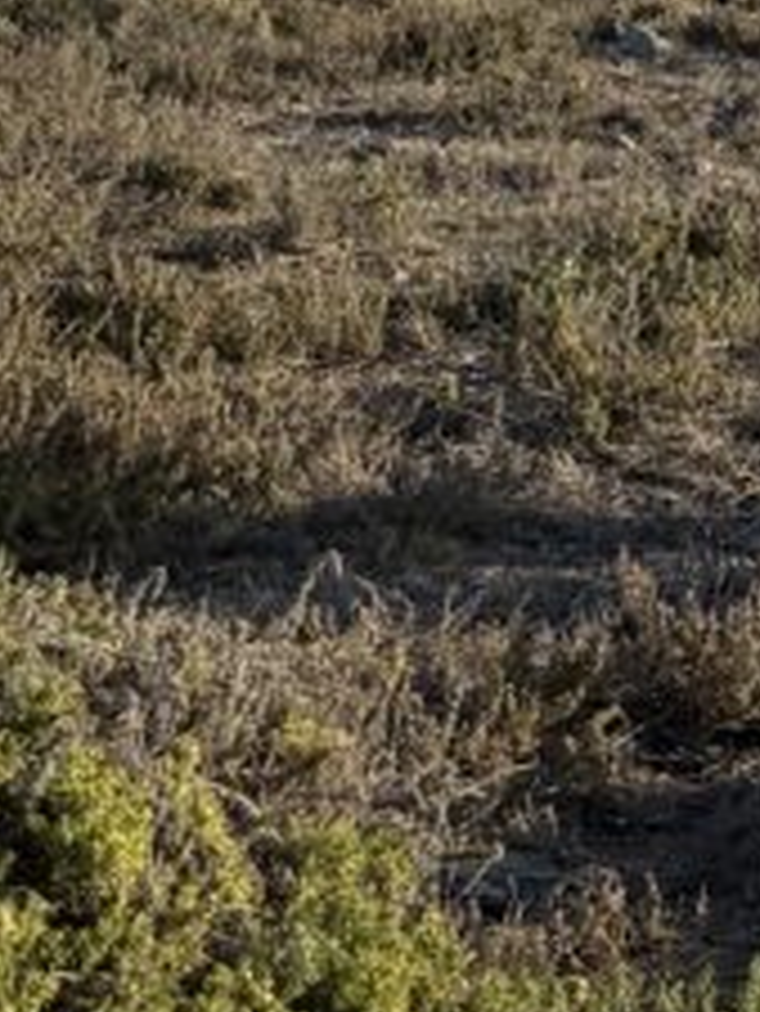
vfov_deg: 15.8
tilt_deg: +6.5
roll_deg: -0.4
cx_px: 1578
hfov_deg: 11.9
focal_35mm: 109
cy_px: -729
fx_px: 3188
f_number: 1.78
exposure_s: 1/4950
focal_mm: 6.76
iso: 80
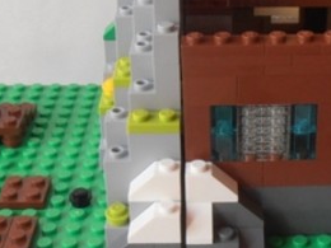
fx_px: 794
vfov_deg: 17.8
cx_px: 228
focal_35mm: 83
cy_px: 100
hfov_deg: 23.4
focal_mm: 4.2
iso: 125
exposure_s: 1/25
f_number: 3
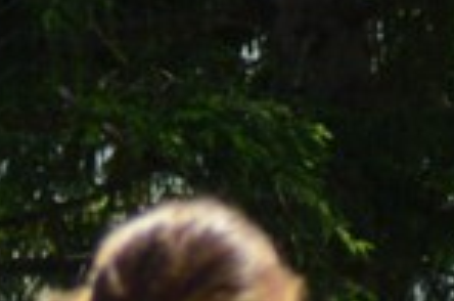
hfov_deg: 2.8
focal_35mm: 728
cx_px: -883
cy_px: 908
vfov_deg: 1.9
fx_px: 9161
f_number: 4
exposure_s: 1/640
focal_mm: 70
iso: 100
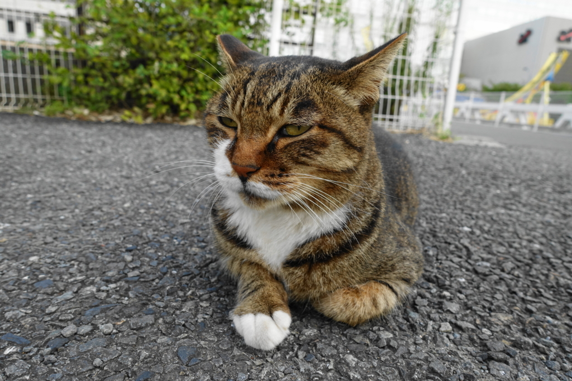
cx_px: 286
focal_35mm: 24
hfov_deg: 73.7
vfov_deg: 53.1
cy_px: 190
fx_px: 381
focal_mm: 8.8
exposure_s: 1/160
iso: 200
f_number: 4
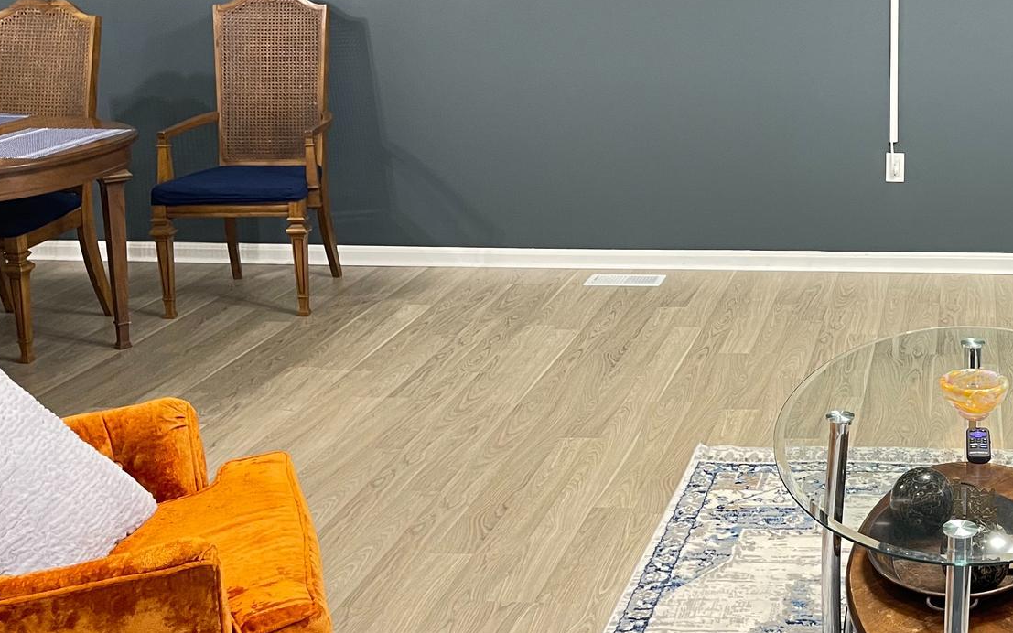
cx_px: 894
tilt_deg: -12.1
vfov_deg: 25.1
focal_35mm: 51
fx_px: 1408
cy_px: 169
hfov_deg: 37.2
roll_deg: -0.1
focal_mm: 5.1
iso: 200
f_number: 1.6
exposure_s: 1/60
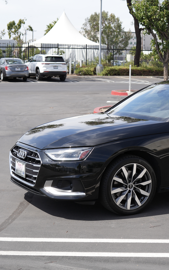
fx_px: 509
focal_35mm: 69
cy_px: 135
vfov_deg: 29.8
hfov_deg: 18.4
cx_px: 163
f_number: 4
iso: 100
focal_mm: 30
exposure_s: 1/500
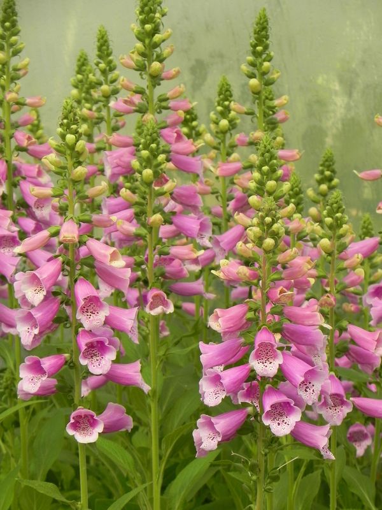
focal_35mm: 212
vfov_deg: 9.3
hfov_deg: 7.0
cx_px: 191
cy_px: 255
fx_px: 3119
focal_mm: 37.7
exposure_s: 1/1000
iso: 160
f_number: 5
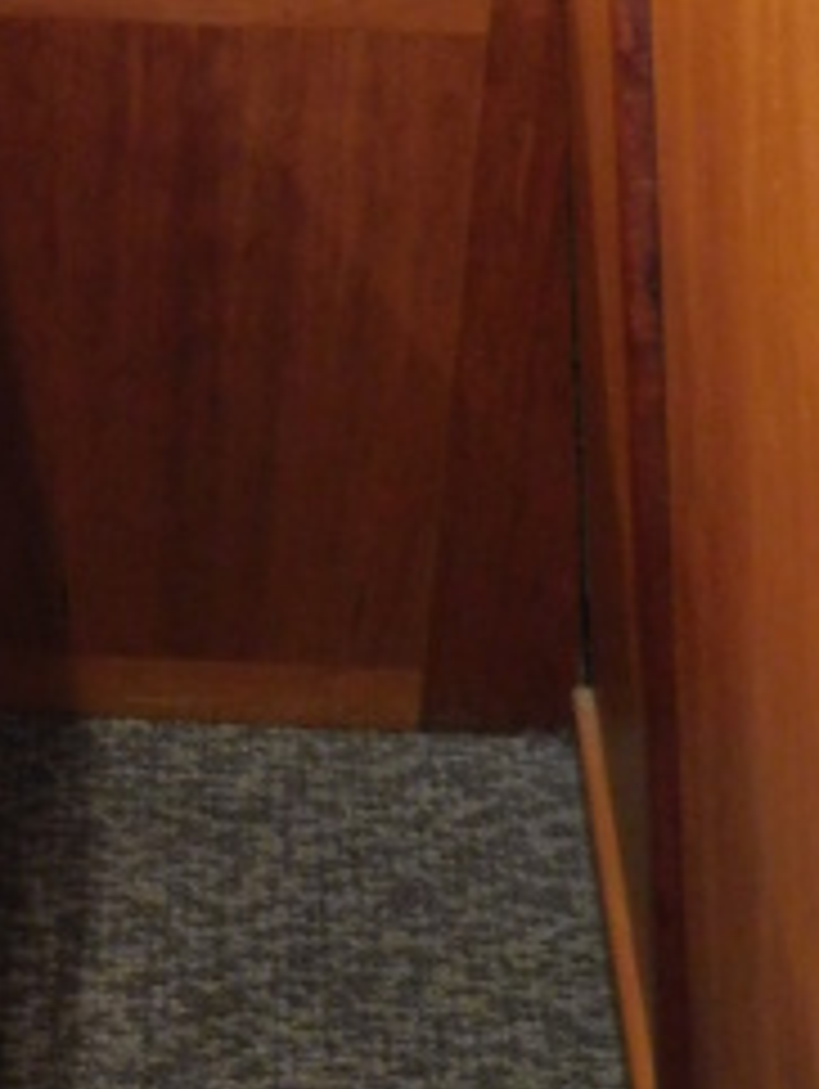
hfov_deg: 14.6
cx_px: -86
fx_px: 3118
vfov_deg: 19.5
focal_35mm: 99
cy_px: 117
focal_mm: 7.1
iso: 800
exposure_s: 1/6
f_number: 3.6
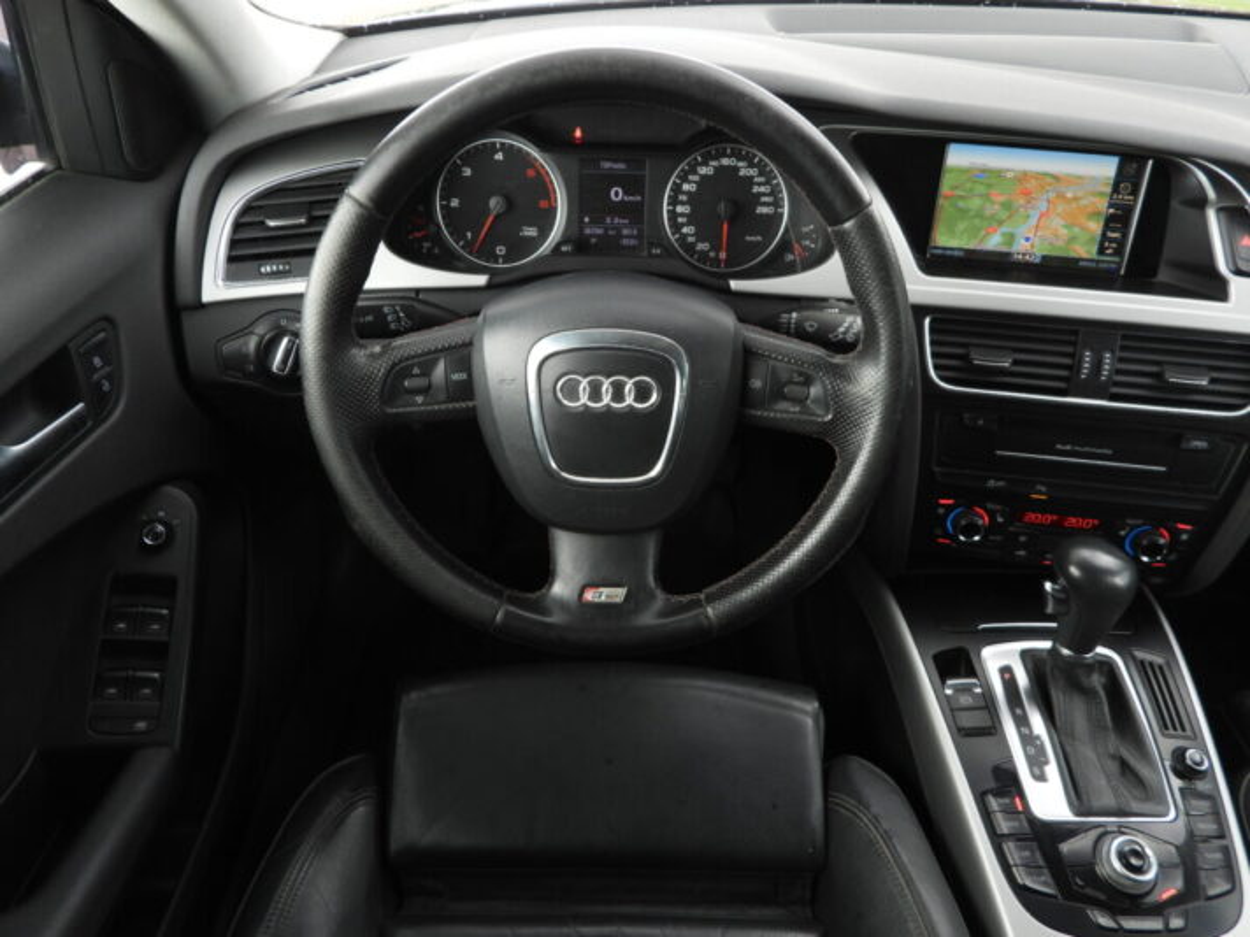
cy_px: 468
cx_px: 625
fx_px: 867
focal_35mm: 24
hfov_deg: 71.6
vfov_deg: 56.8
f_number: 2.8
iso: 100
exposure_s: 1/40
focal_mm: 4.3
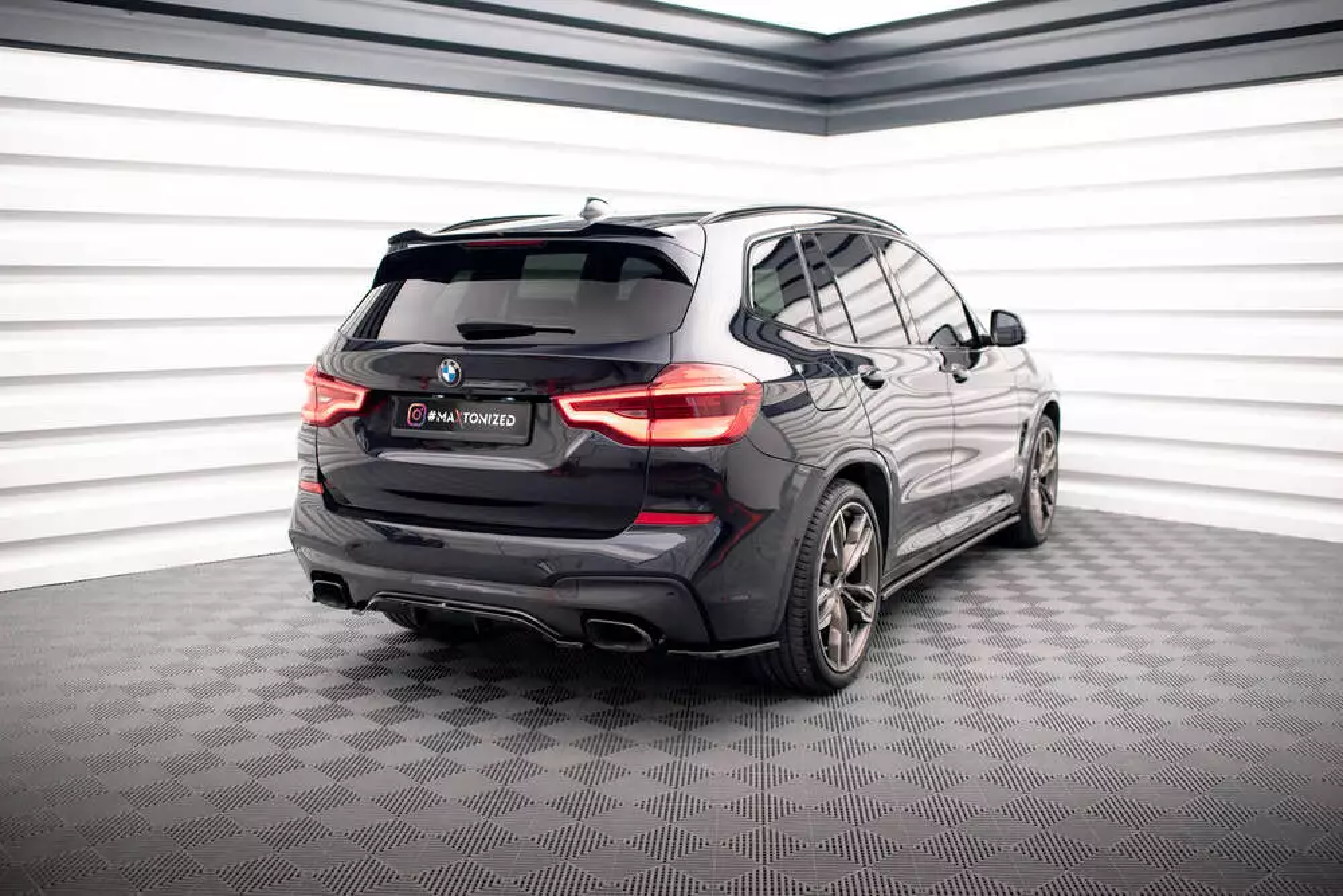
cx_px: 672
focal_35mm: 35
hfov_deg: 54.4
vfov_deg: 37.9
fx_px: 1306
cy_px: 448
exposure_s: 1/125
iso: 1250
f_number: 2.5
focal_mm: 35
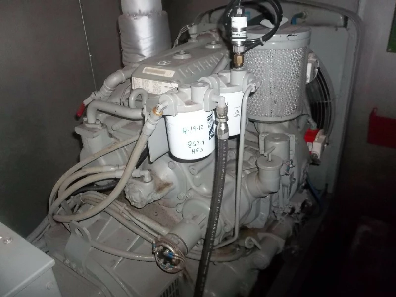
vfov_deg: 51.4
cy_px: 148
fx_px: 309
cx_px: 198
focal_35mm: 27
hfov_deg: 65.3
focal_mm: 4.9
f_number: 3.5
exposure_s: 1/30
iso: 320
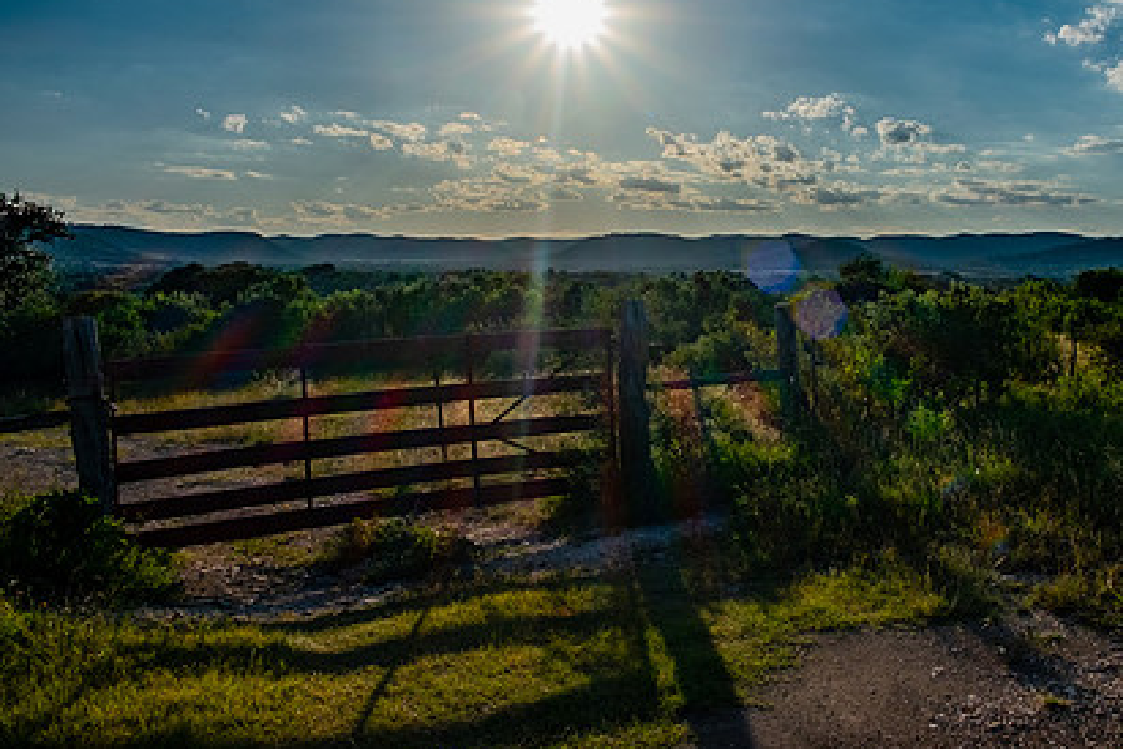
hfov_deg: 49.5
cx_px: 780
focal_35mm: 38
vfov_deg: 34.8
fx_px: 1186
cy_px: 268
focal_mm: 18
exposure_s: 1/250
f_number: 18
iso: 200
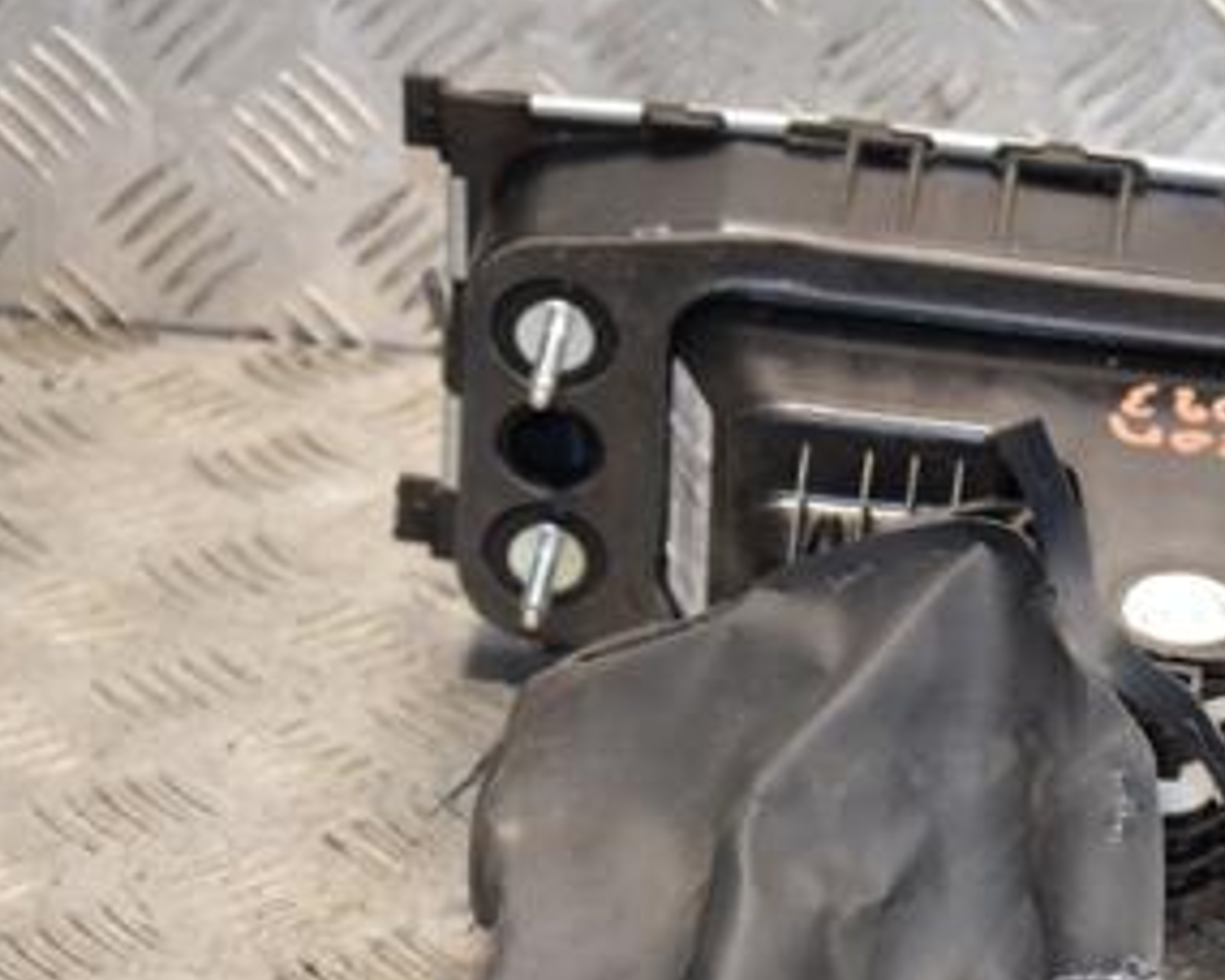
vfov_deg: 10.0
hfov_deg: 12.5
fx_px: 5583
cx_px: 1036
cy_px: 817
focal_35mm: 154
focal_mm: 52
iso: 800
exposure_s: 1/200
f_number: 5
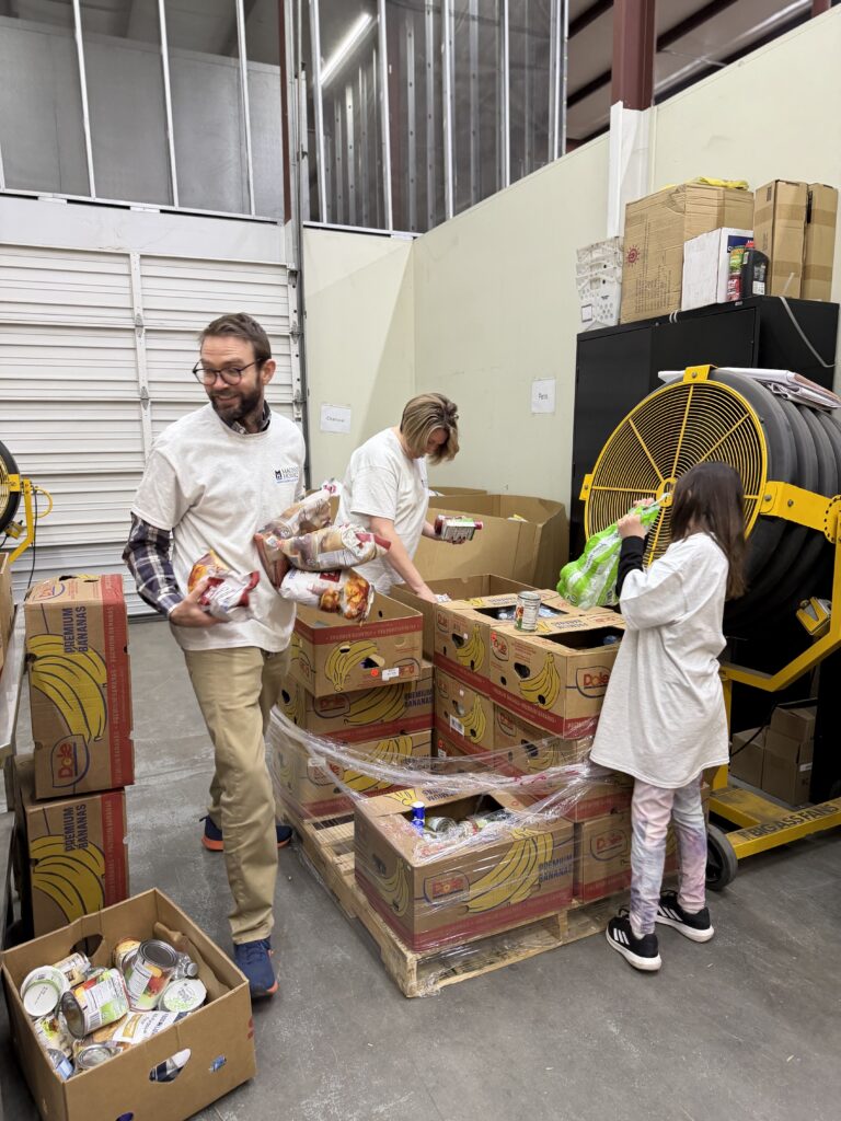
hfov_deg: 56.8
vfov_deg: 71.6
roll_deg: +0.9
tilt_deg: -8.1
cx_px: 420
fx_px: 777
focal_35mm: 24
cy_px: 560
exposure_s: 1/60
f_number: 1.78
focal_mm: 6.76
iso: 200
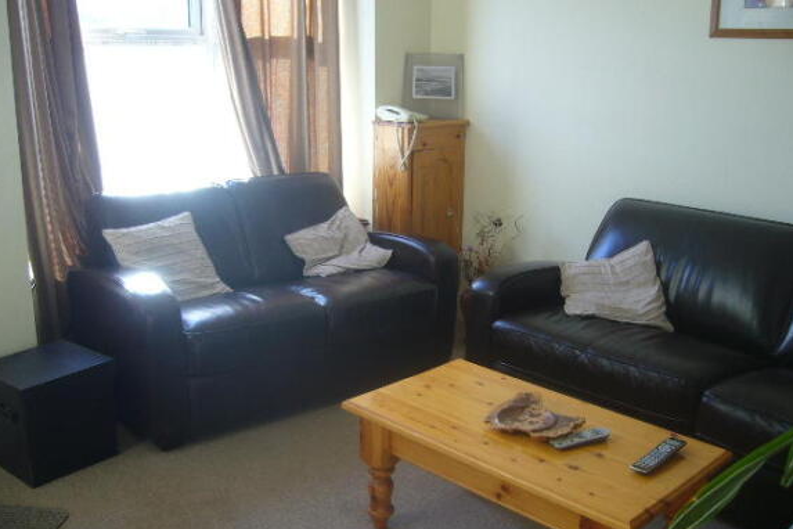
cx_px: 395
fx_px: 815
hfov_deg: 51.9
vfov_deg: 35.9
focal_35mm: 37
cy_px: 258
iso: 80
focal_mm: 5.8
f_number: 2.8
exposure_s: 1/30
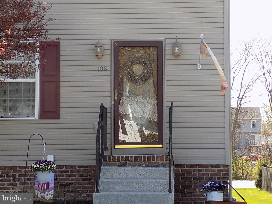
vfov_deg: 17.2
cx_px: 136
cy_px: 102
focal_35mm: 86
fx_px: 676
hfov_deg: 22.8
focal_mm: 15.3
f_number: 4.4
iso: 80
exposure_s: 1/125
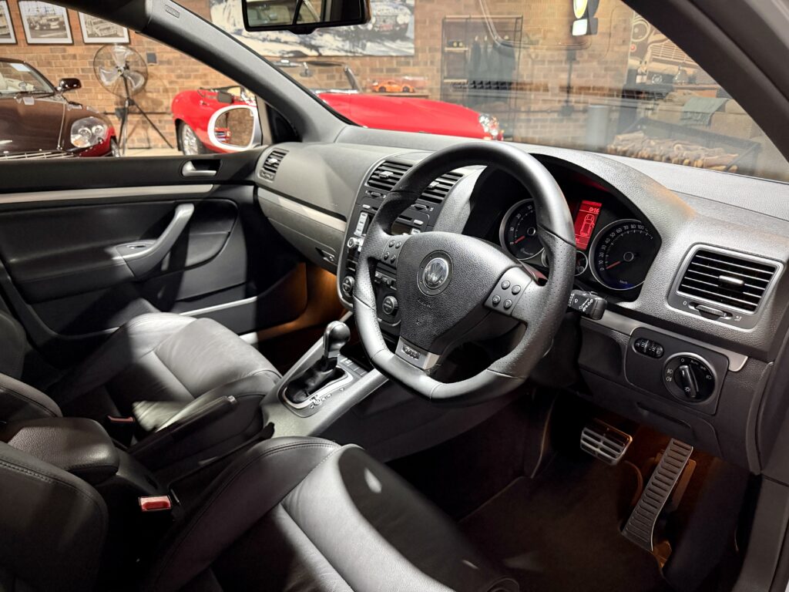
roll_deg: +0.0
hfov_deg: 71.6
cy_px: 296
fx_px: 547
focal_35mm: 24
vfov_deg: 56.8
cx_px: 394
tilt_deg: -22.9
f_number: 1.78
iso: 800
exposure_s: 1/33
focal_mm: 6.76
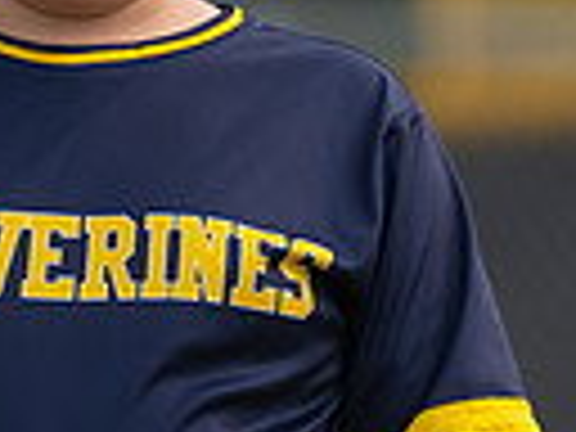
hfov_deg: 3.0
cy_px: 7
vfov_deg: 2.3
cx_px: -54
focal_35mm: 657
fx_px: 10932
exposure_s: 1/320
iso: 200
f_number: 2.8
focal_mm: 151
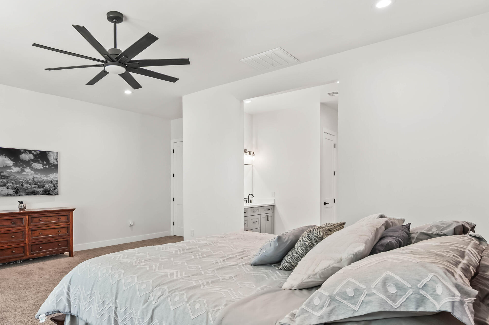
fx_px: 299
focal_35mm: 22
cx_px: 186
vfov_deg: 57.1
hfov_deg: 77.4
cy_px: 175
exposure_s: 1/8
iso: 320
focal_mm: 14
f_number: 6.3
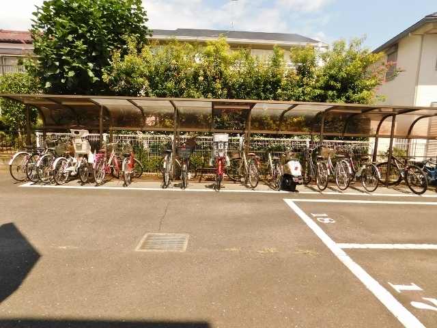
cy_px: 164
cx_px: 218
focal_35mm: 23
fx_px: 290
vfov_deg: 58.9
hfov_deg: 73.9
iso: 125
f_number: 3
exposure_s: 1/1000
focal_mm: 4
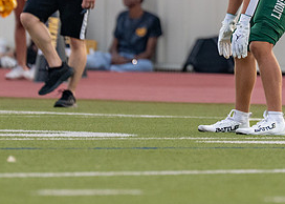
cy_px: 1
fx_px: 7572
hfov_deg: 2.2
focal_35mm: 936
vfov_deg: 1.5
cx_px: 231
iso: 800
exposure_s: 1/2000
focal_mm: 200
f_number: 2.8
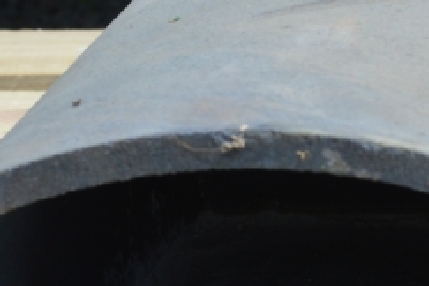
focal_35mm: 339
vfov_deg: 4.1
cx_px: 312
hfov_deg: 6.1
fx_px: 4040
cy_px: 275
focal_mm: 55
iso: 100
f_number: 7.1
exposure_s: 1/200
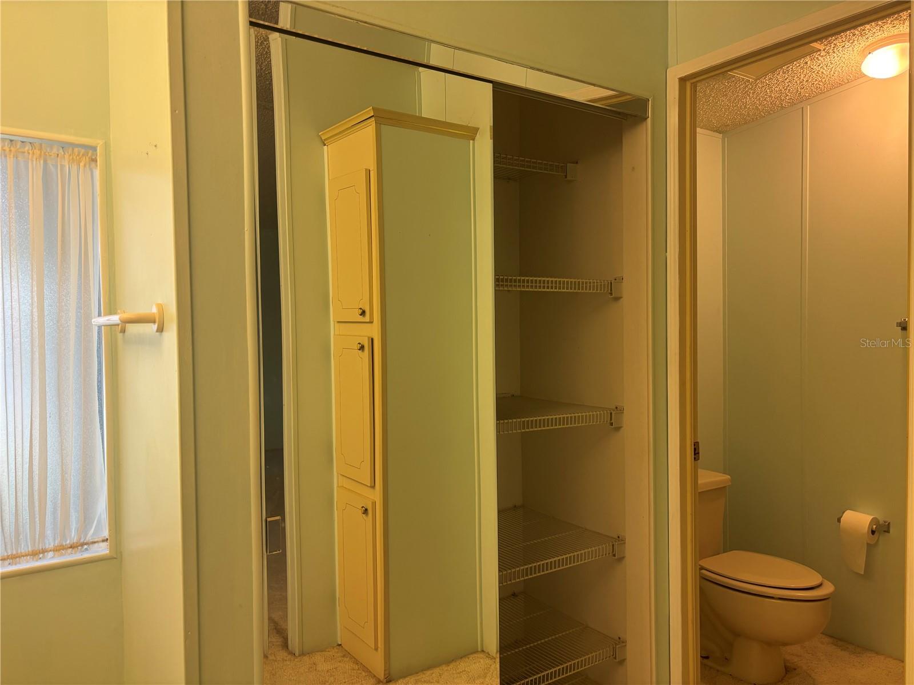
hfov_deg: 67.3
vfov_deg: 53.1
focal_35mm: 26
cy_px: 342
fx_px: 687
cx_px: 457
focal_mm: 5.96
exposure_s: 1/60
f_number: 1.6
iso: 100
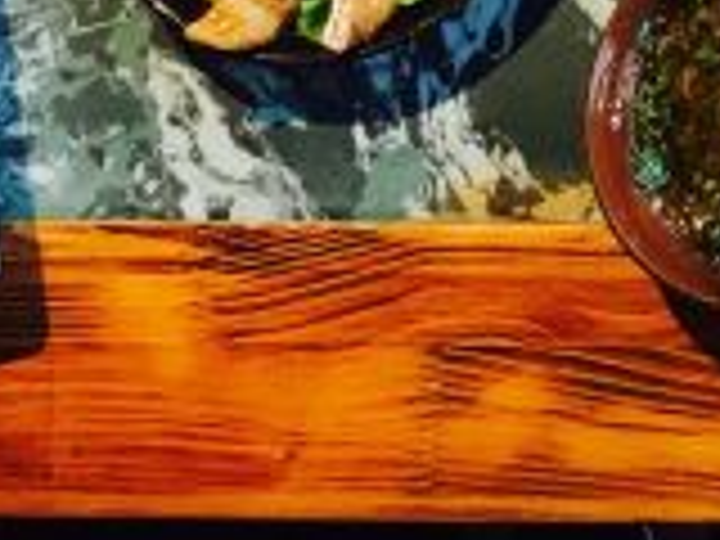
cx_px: 1233
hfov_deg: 14.0
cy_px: -628
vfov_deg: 10.5
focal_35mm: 127
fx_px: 2642
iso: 32
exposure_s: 1/50
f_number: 2.2
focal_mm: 4.15
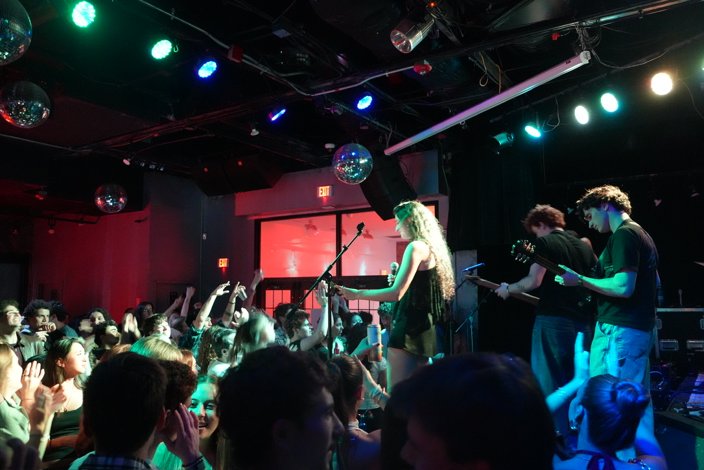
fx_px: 567
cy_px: 235
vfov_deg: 45.0
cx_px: 352
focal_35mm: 29
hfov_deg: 63.7
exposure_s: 1/25
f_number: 4
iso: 12800
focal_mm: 29
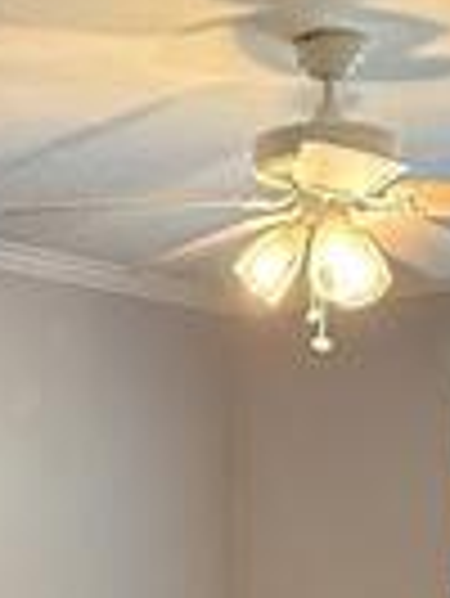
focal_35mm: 81
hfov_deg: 18.2
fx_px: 1402
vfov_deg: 19.7
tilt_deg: -16.9
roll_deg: -1.2
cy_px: 980
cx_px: 184
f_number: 2.2
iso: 250
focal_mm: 2.22
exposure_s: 1/60
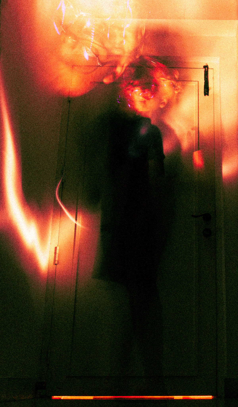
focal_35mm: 47
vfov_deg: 43.2
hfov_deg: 25.6
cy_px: 220
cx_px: 193
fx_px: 514
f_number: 16
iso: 400
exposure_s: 6
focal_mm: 18
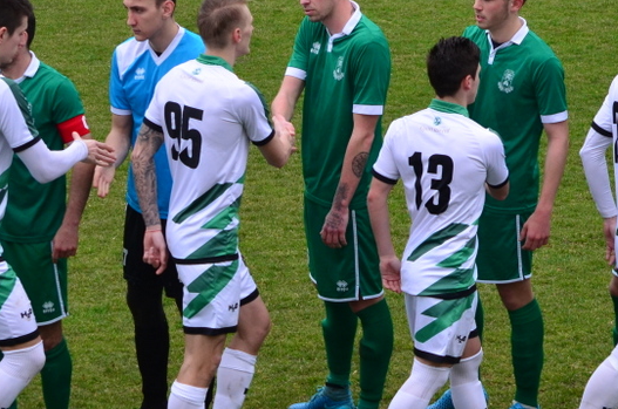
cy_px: 131
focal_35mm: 239
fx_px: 4094
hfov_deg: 8.6
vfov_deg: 5.7
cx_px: 482
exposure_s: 1/640
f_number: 6.3
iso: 800
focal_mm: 70
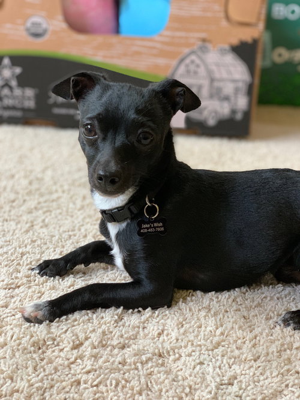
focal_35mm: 52
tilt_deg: -19.9
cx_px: 150
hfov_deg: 28.0
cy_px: 200
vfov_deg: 36.8
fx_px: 601
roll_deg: -4.2
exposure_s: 1/60
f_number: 2.4
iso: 250
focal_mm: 6
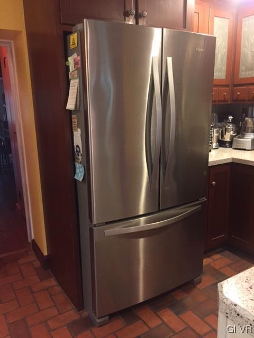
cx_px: 127
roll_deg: +0.7
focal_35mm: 29
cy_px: 169
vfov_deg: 61.7
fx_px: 284
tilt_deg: -13.0
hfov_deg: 48.2
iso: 250
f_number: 2.2
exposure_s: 1/15
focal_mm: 4.15
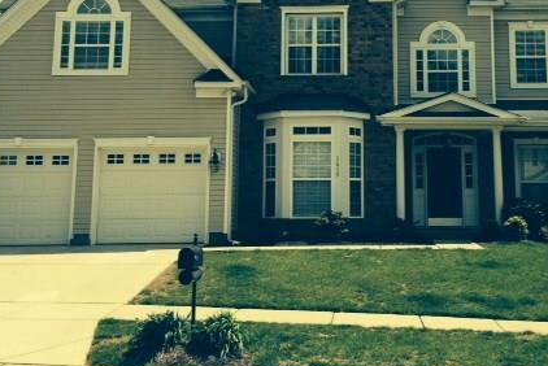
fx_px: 792
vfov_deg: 25.7
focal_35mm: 52
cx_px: 342
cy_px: 83
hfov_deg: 37.9
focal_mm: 4.12
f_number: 2.4
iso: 50
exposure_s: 1/1355
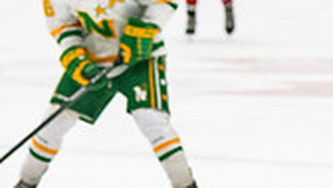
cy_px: 287
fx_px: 3651
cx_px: 63
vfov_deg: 2.9
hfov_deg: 5.2
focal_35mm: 413
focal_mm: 75
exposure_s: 1/640
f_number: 2.8
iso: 3200
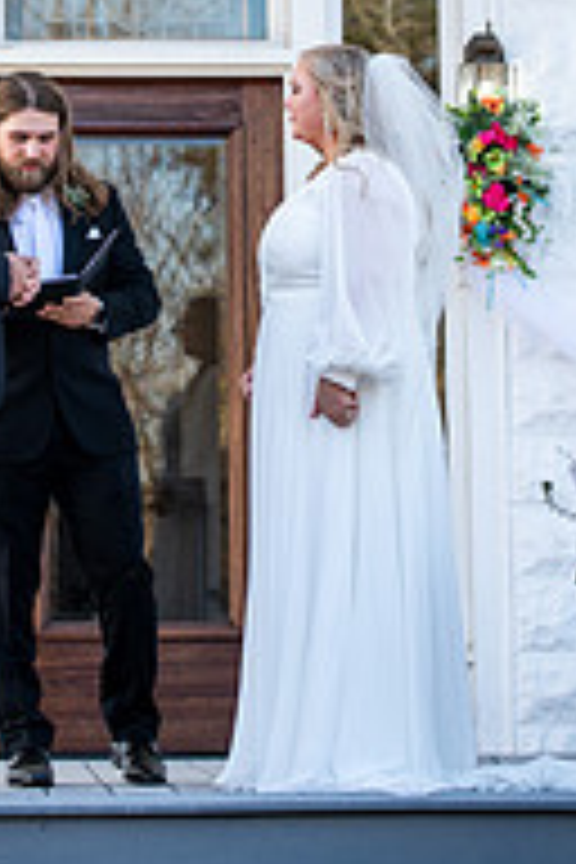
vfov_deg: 11.5
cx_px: 216
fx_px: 4224
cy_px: -126
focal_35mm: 176
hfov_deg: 7.8
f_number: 3.5
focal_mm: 75
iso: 200
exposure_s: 1/320
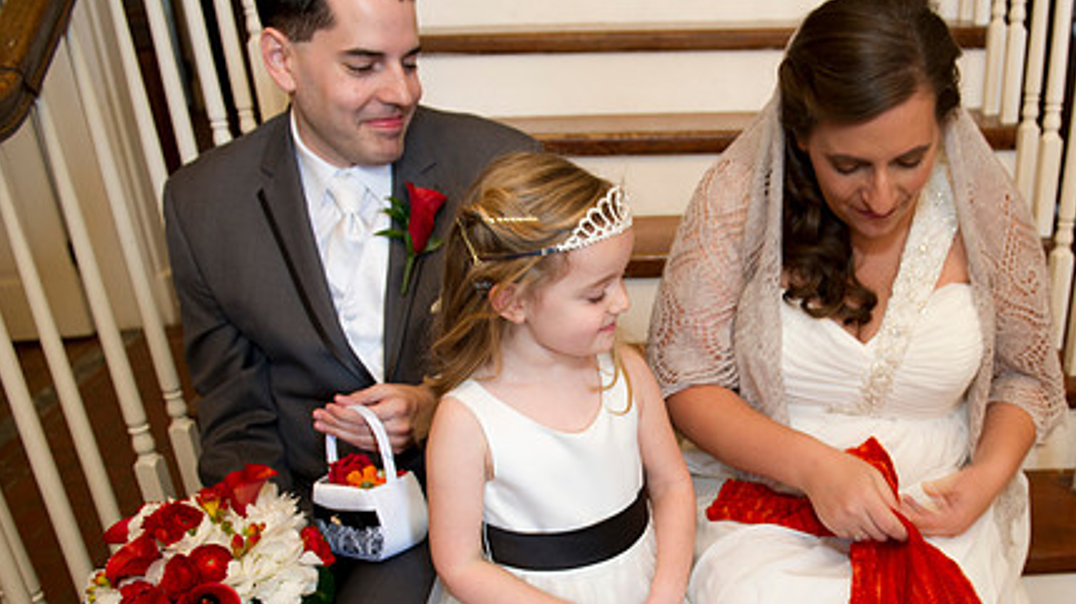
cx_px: 702
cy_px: 446
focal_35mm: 34
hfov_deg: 57.0
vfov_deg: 34.0
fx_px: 970
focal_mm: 24
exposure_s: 1/60
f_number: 4
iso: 800
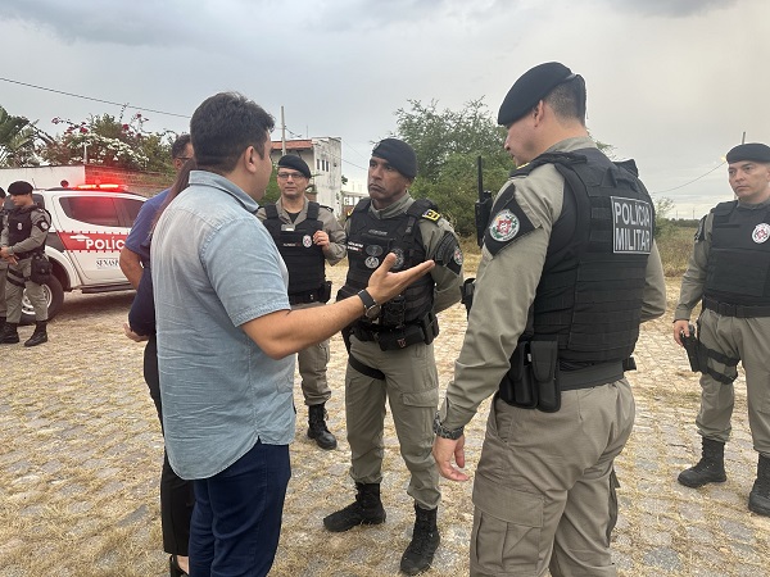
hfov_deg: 71.6
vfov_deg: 56.8
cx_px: 385
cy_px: 288
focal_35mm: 24
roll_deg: +0.5
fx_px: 534
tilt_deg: -7.5
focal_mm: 6.86
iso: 100
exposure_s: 1/128
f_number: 1.78
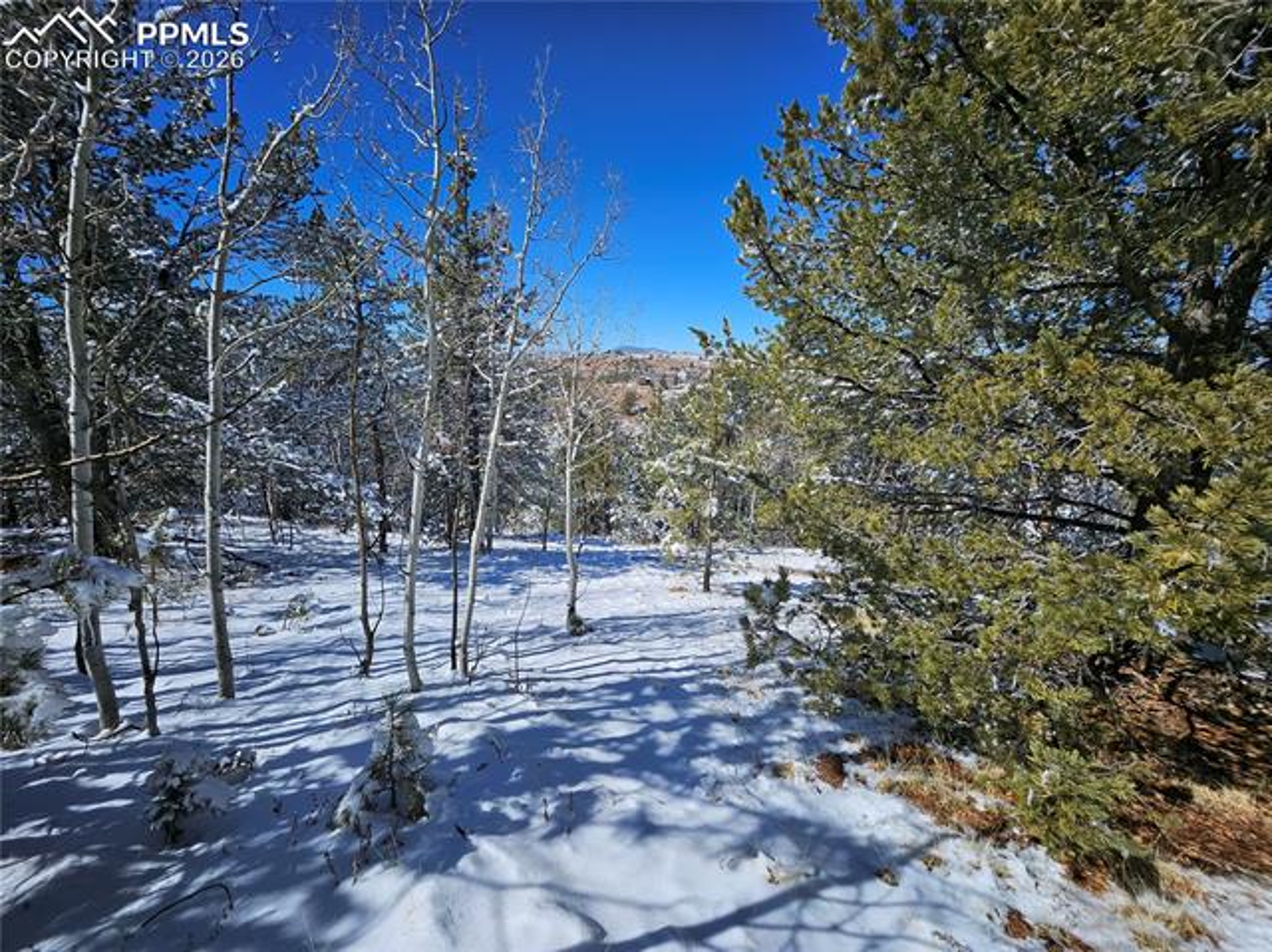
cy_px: 476
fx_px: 477
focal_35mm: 13
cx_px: 636
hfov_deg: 106.2
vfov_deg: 89.8
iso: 32
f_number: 2.2
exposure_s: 1/2604
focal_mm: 1.74
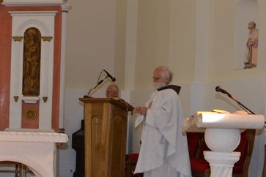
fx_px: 687
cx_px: 13
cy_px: 112
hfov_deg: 21.3
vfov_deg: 14.7
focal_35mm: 93
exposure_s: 1/60
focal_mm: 22
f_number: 4
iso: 400
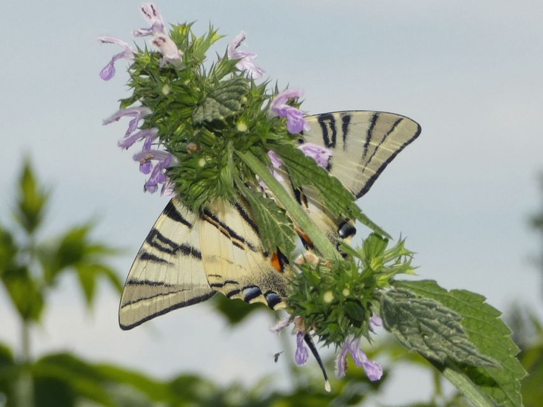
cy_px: 204
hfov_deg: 16.4
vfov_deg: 12.4
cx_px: 272
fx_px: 1883
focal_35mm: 120
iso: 80
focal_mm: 21.5
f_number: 5.1
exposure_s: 1/320
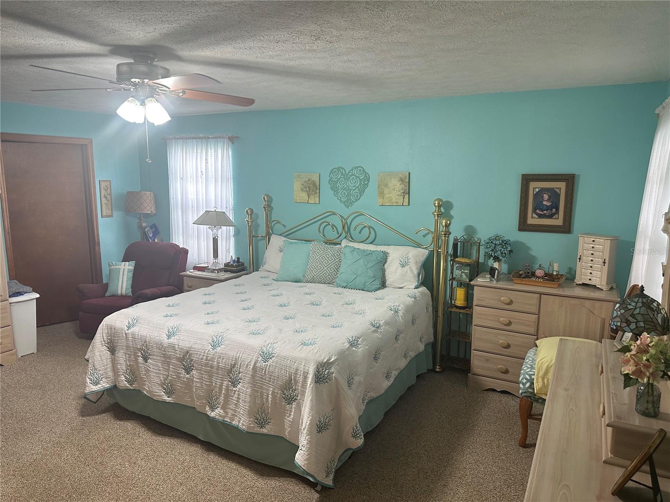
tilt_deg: -9.7
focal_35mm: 24
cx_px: 335
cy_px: 251
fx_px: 465
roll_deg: -0.9
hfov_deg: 71.6
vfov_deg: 56.8
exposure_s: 1/120
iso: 200
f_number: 1.78
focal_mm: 6.86
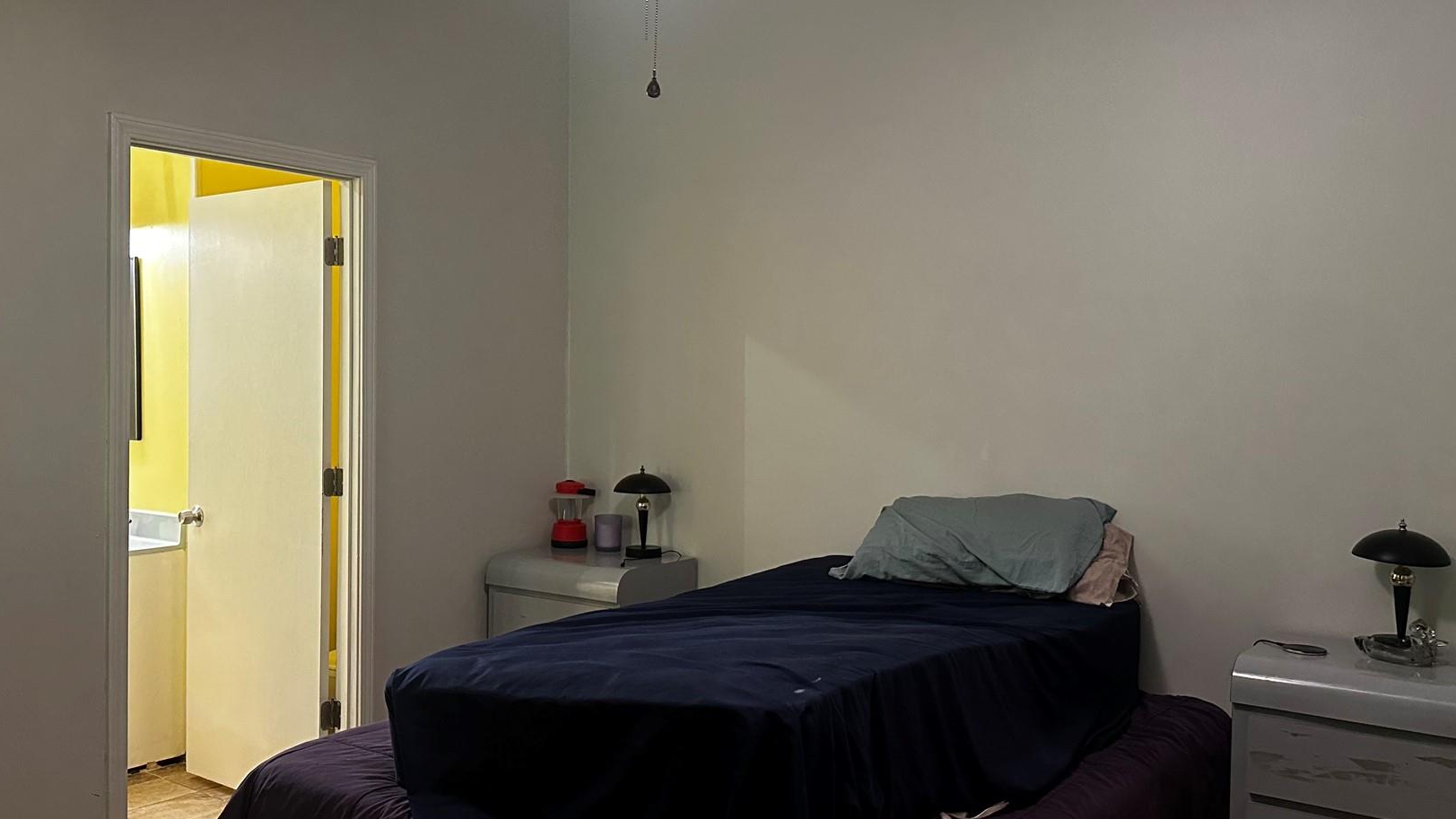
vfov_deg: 35.6
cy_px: 388
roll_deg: -0.4
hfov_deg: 59.2
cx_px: 620
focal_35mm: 33
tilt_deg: -0.1
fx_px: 1274
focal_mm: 6.86
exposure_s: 1/60
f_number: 1.78
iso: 500
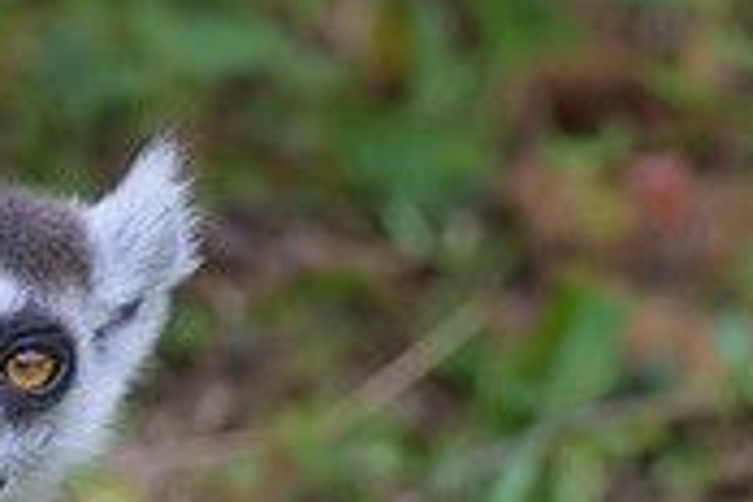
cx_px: -179
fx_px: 14390
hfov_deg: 3.0
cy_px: 507
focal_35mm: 688
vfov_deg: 2.0
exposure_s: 1/1600
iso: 800
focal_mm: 175
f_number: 4
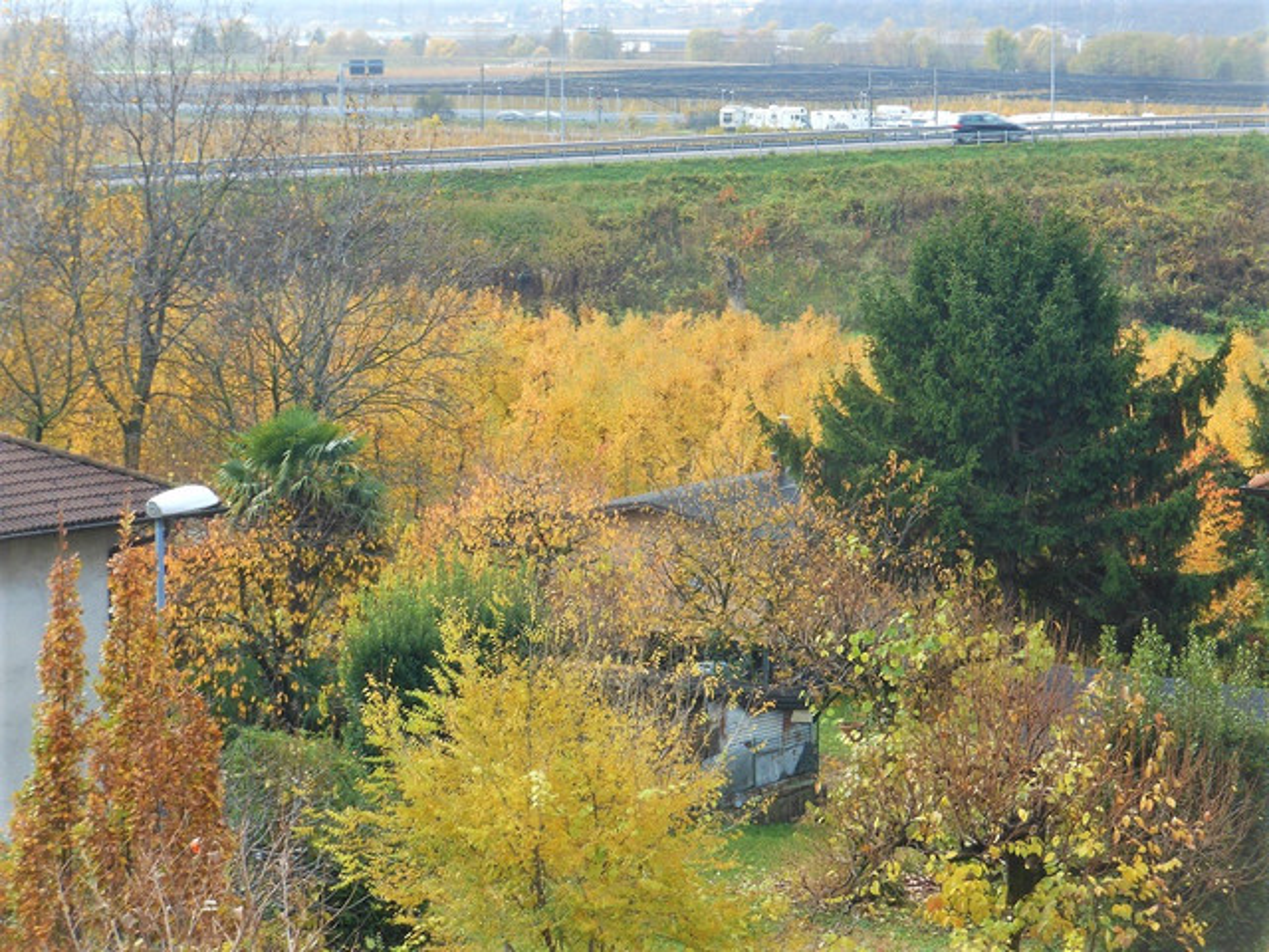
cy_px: 476
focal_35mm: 102
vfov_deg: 14.5
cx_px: 634
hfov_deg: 19.3
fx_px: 3739
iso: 80
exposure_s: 1/50
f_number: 5.4
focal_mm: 18.3
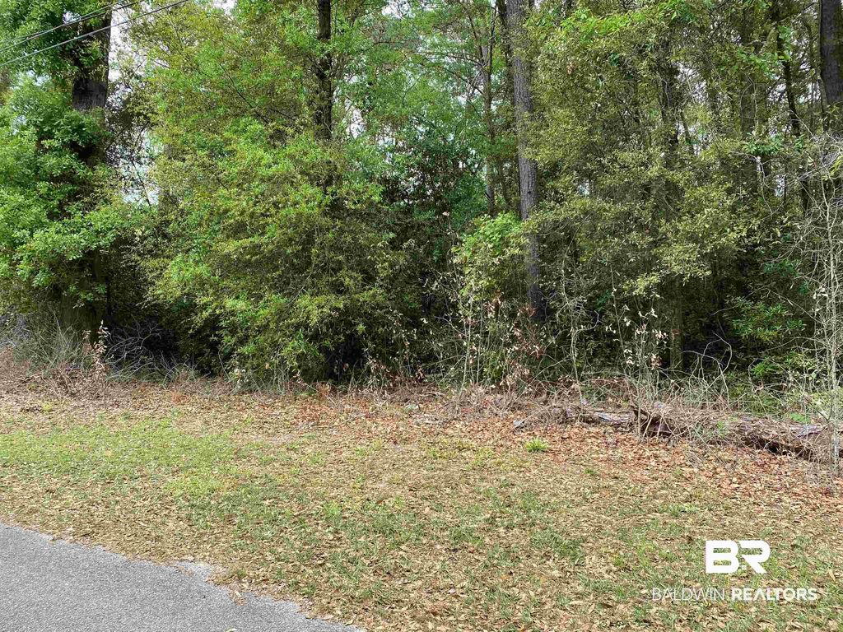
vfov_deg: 53.1
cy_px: 316
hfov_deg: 67.3
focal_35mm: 26
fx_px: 633
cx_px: 422
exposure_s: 1/181
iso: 32
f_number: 1.8
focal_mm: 4.25
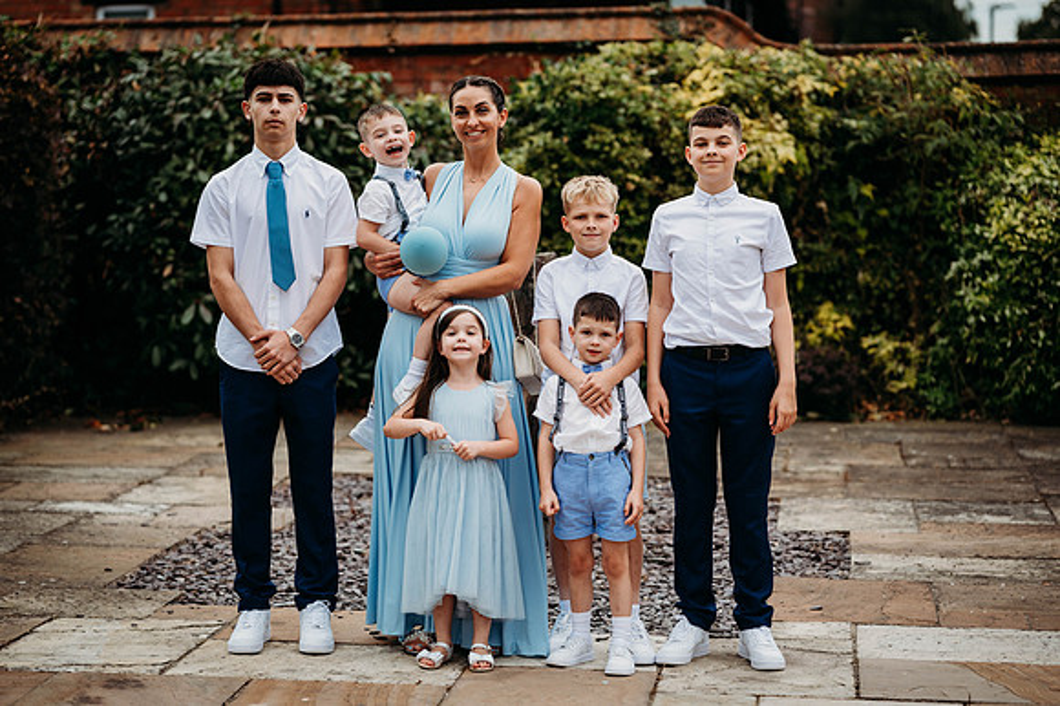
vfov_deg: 16.1
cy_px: 353
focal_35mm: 85
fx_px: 2501
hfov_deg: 23.9
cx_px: 530
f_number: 2.2
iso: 100
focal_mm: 85
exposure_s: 1/800
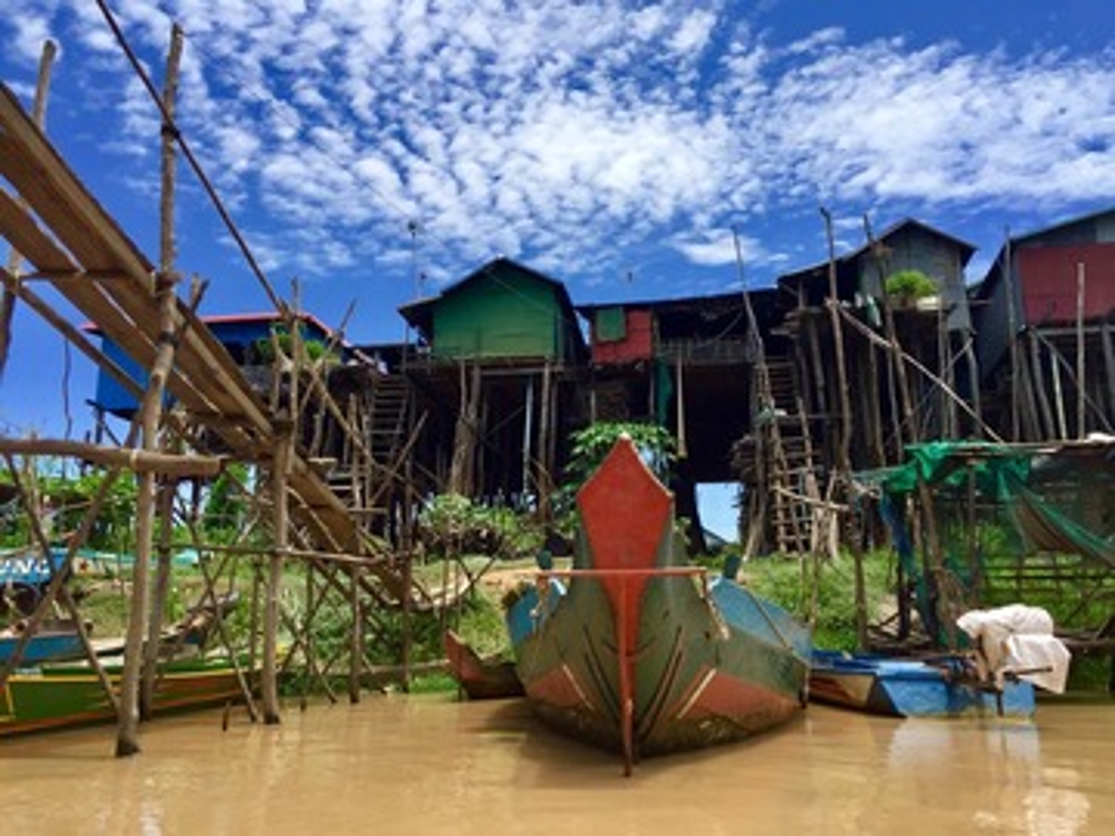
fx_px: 934
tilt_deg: +12.6
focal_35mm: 29
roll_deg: -0.5
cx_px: 558
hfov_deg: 61.7
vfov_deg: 48.2
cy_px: 418
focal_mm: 4.15
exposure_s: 1/1647
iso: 32
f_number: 2.2
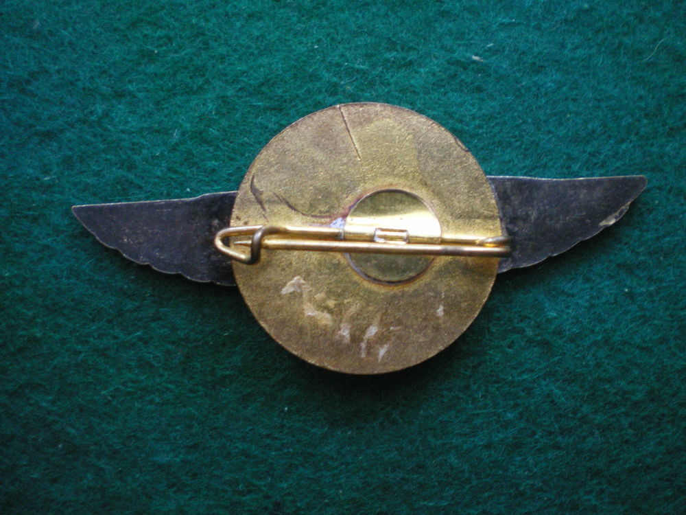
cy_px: 258
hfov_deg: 49.0
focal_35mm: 38
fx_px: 753
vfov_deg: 37.7
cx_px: 343
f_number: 3.1
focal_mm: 6.3
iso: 400
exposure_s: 1/15
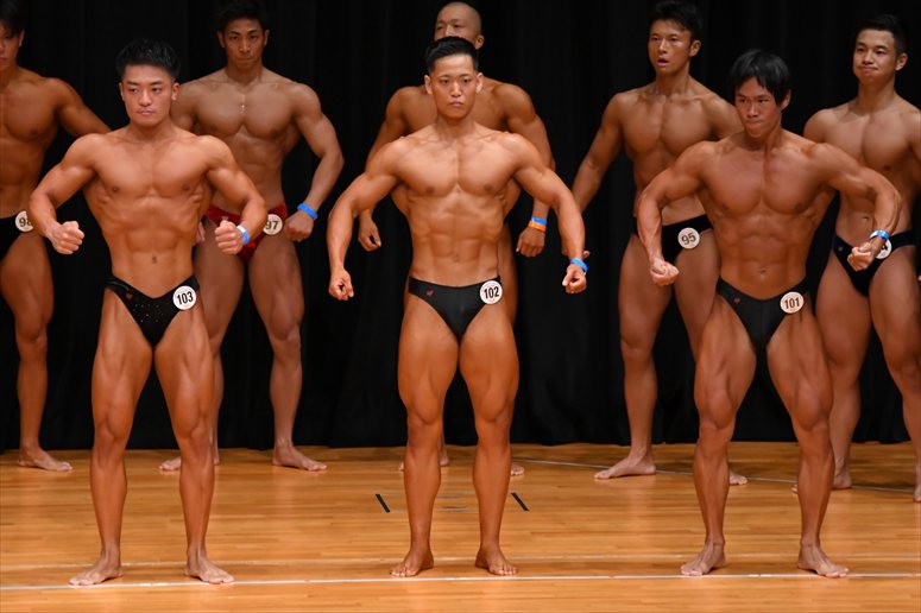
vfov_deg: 4.8
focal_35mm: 285
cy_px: 306
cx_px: 460
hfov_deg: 7.2
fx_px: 7288
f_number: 5.6
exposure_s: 1/400
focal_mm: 190
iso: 3200
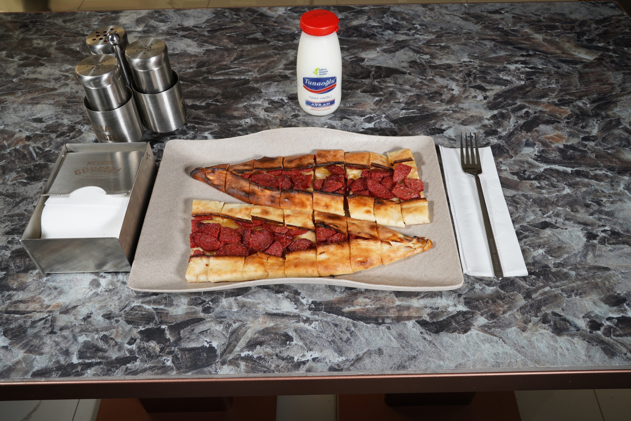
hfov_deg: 60.3
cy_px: 210
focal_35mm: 31
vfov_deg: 42.3
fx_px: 543
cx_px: 316
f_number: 14
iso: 100
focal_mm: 31
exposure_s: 1/4
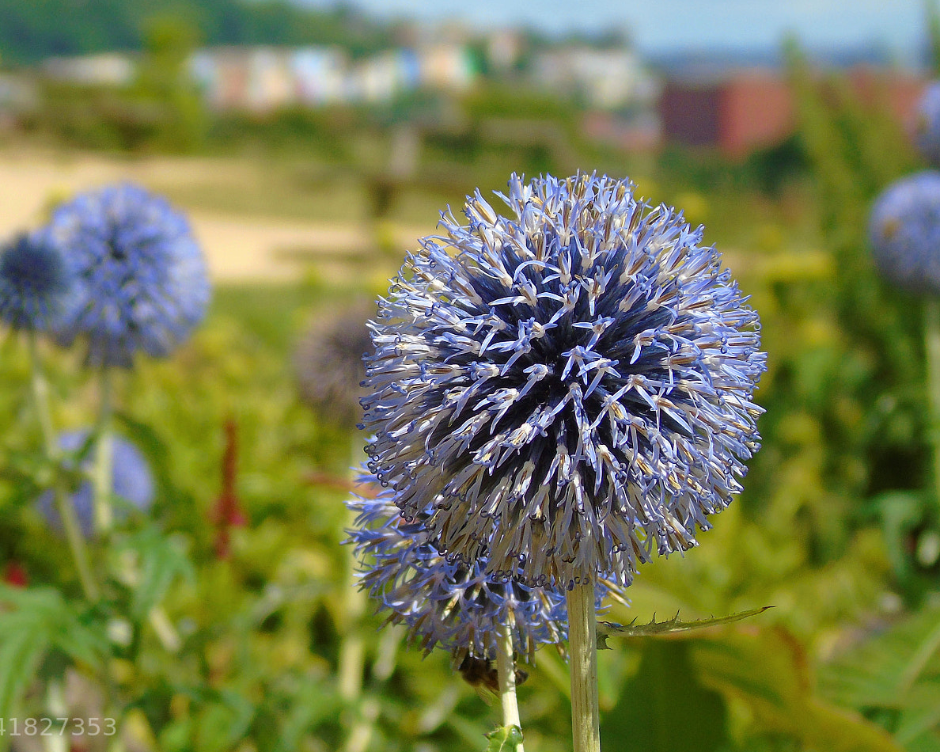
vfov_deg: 9.5
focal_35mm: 163
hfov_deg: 11.8
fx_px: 4534
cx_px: 335
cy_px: 314
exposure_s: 1/500
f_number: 4.6
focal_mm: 22
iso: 80
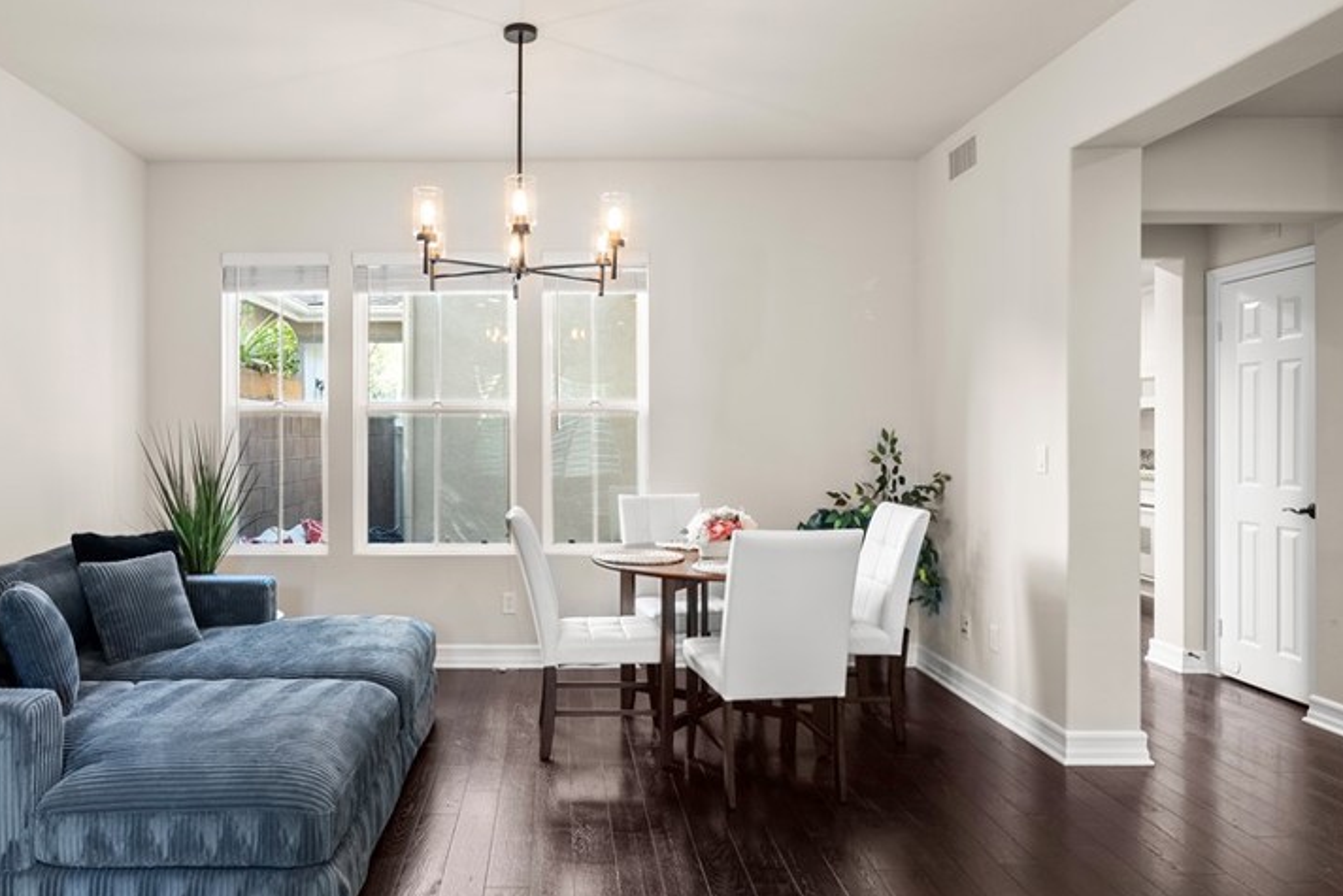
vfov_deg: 55.1
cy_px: 414
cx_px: 564
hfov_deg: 75.5
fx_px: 858
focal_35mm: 23
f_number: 8
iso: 320
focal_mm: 16
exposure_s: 1/3
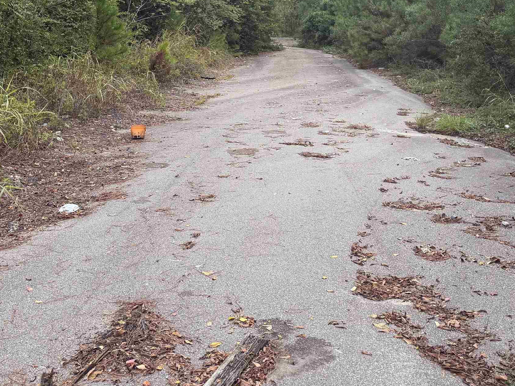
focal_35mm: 44
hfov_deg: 42.9
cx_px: 289
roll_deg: -0.4
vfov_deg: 31.3
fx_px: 655
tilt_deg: -3.4
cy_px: 35
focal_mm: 6.76
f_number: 1.78
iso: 100
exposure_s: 1/2169
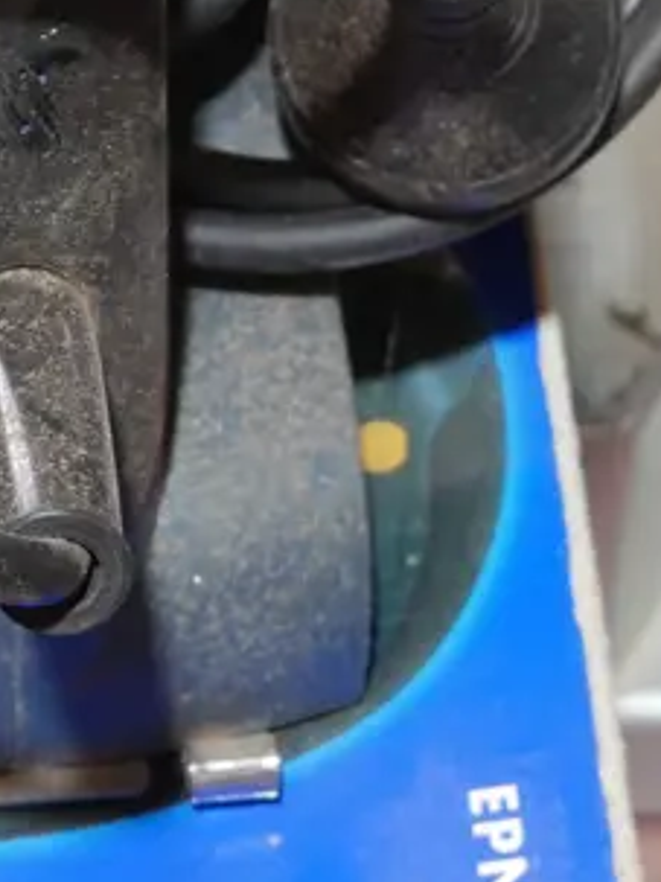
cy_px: 61
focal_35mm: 176
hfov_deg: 8.4
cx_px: -98
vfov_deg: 11.2
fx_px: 4484
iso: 800
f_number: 5.3
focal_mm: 26
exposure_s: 1/60
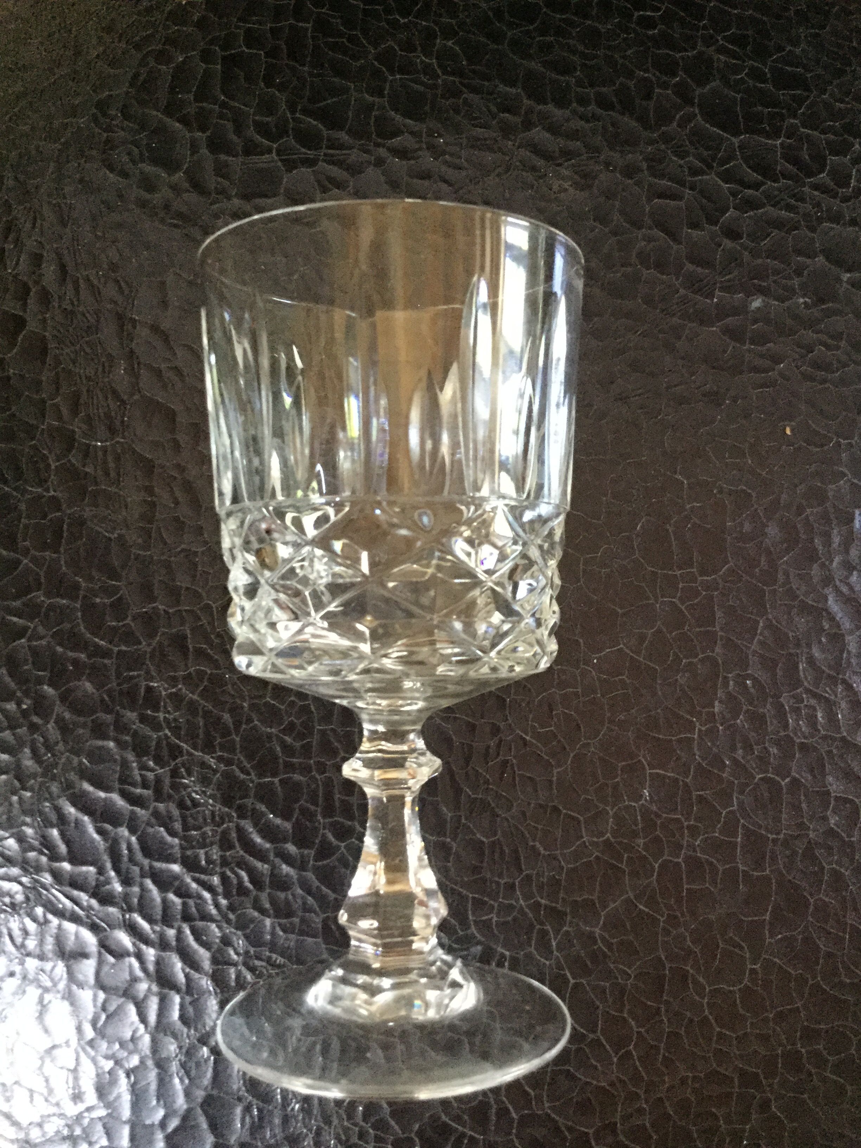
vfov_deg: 58.4
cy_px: 574
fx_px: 1028
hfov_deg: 45.4
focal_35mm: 31
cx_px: 430
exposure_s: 1/17
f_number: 2.4
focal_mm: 3.3
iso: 250
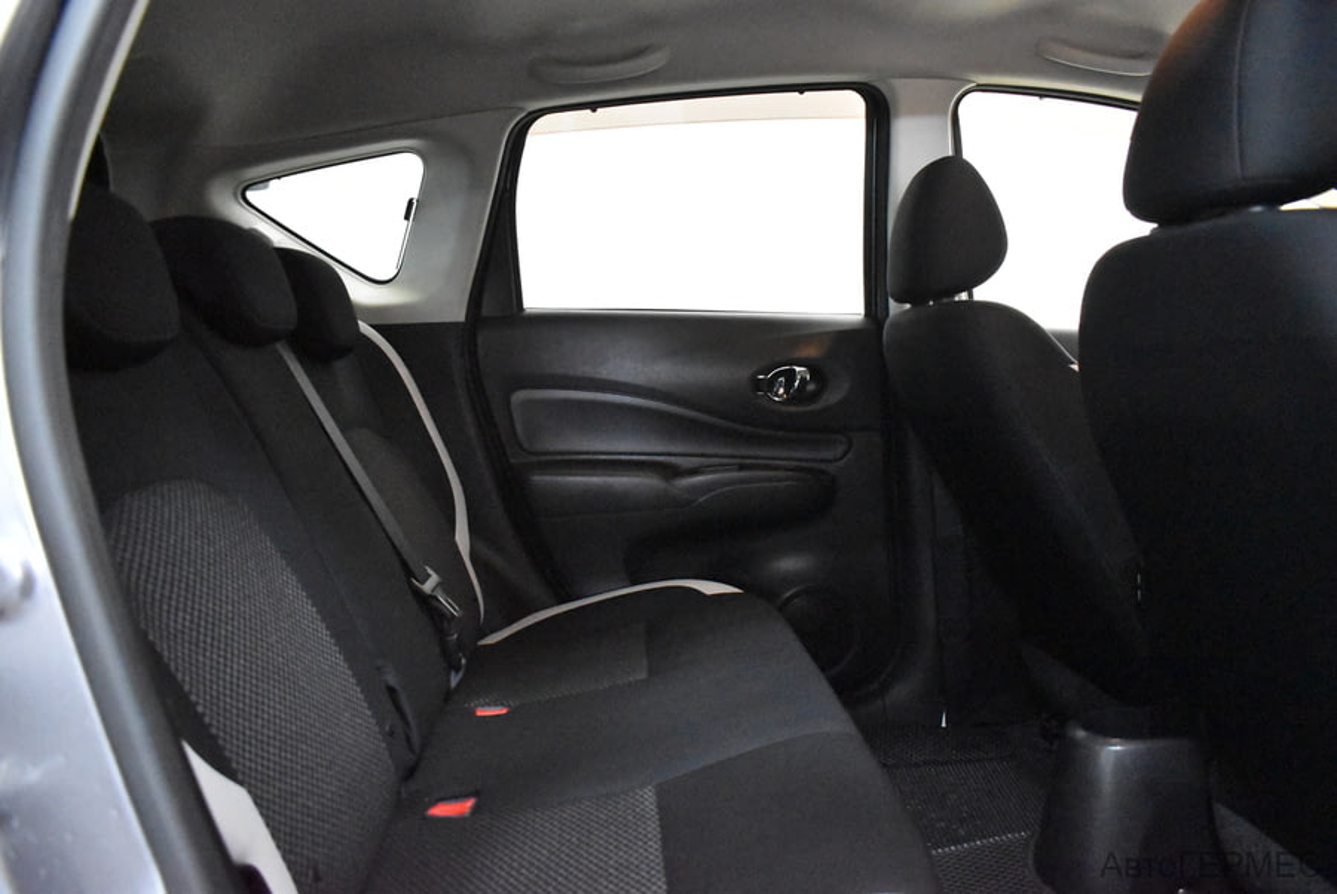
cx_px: 668
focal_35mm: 27
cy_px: 447
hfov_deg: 67.3
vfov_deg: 48.0
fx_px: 1004
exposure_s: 1/80
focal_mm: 18
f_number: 3.5
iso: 12800
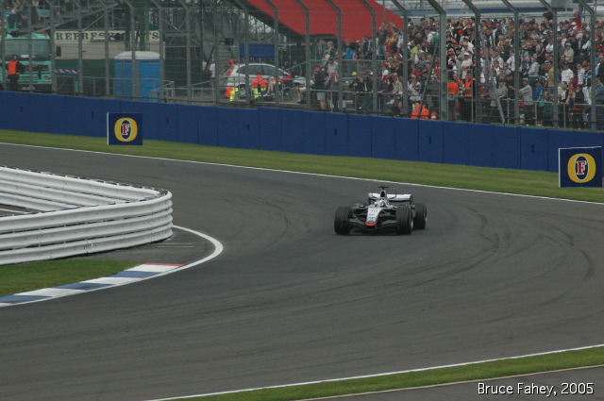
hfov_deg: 4.6
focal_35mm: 450
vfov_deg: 3.0
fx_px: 7540
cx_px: 302
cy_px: 200
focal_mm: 300
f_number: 7.1
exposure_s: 1/2500
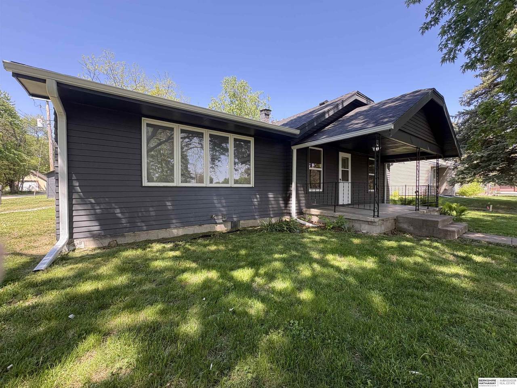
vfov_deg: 85.7
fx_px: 209
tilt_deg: -1.3
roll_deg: -0.2
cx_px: 258
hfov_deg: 102.1
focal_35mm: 14
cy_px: 194
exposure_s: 1/185
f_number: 2.2
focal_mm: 2.22
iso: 64
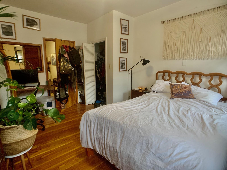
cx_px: 114
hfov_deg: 67.3
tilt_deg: -10.6
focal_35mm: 26
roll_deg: +0.6
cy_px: 85
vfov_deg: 53.1
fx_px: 170
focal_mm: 4.25
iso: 200
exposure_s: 1/60
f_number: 1.8
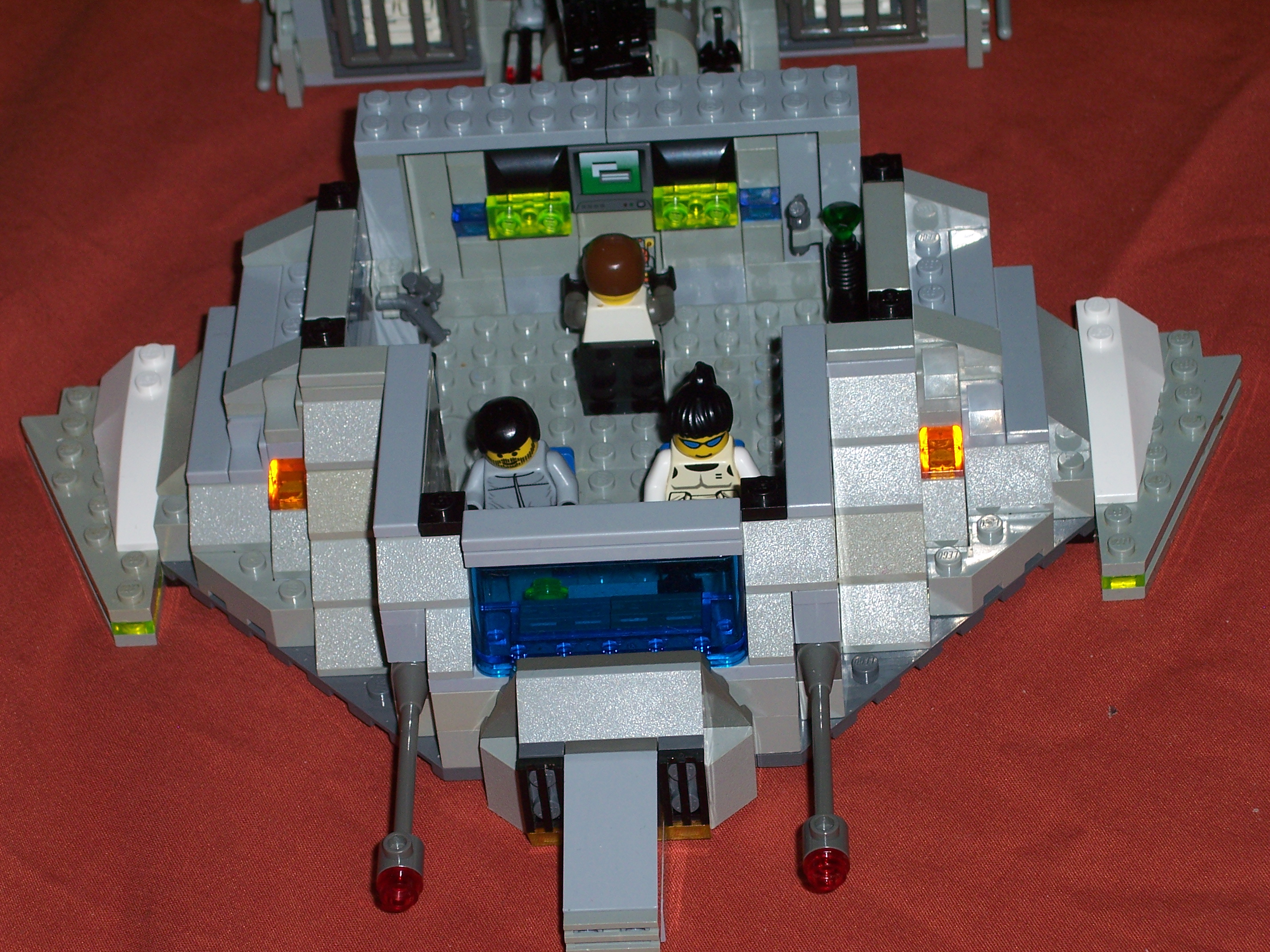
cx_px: 635
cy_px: 476
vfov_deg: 12.7
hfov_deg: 16.8
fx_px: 4293
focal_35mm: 117
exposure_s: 1/1000
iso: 100
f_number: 6.7
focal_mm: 24
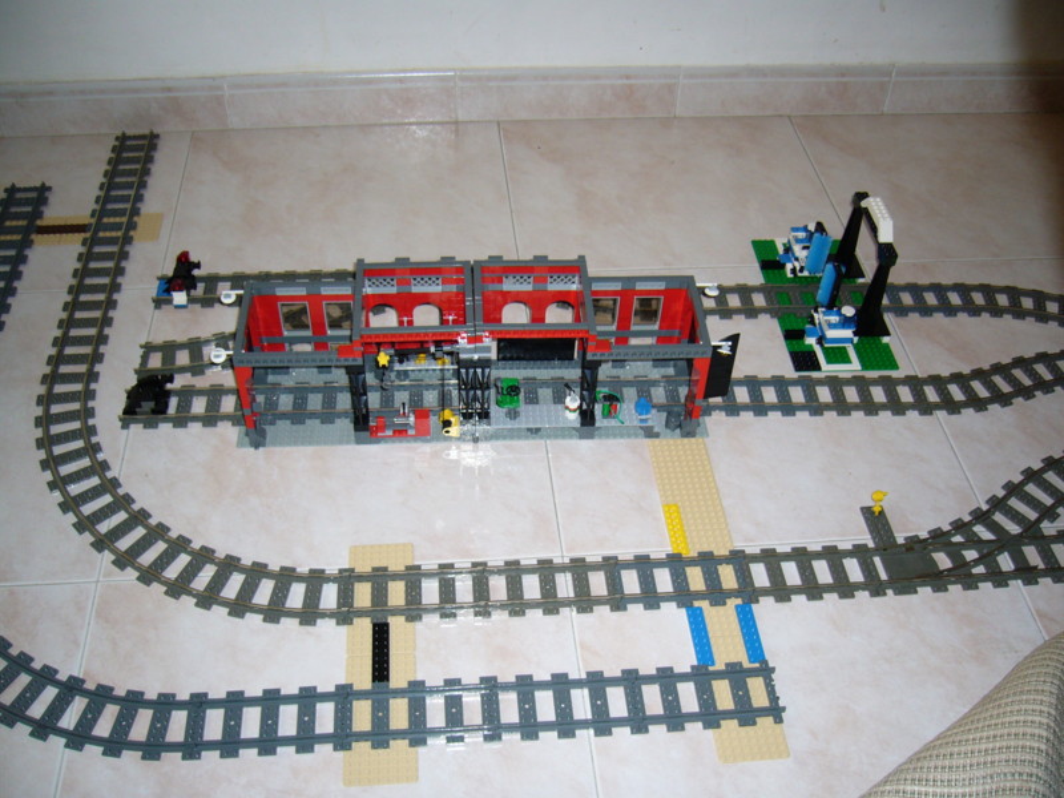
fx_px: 1076
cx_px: 532
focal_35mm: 35
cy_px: 399
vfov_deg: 40.7
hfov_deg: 52.6
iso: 100
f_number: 2.8
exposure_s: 1/30
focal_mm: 5.8
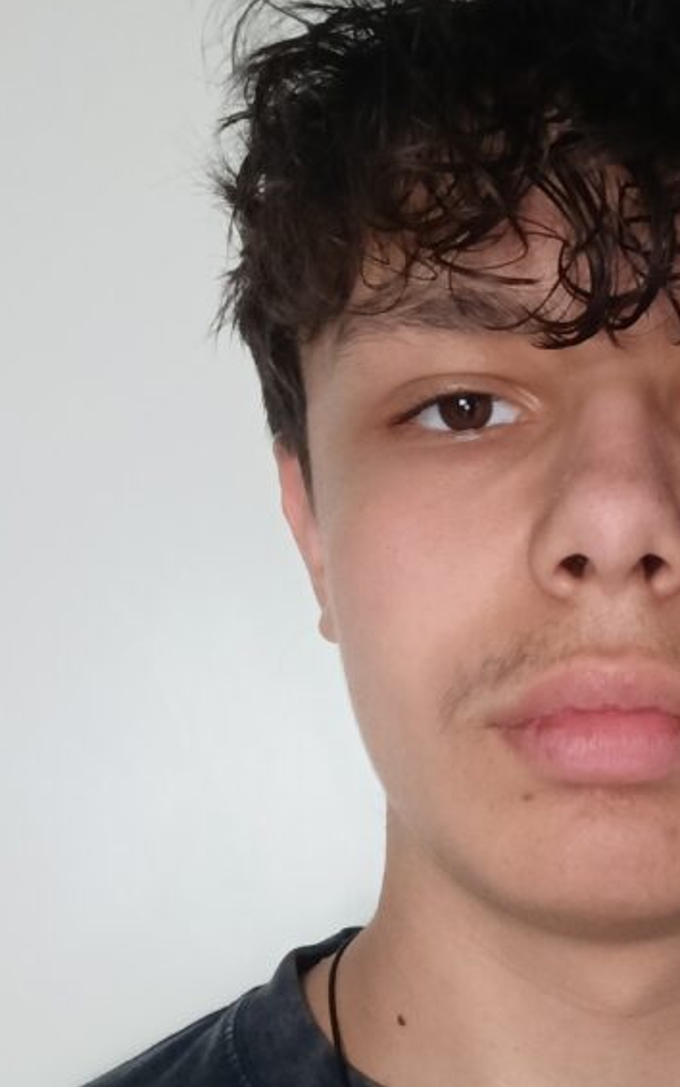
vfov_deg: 43.1
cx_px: 636
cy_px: 688
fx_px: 1363
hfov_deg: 26.9
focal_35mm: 46
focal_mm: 3.27
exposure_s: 1/24
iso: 800
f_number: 2.4
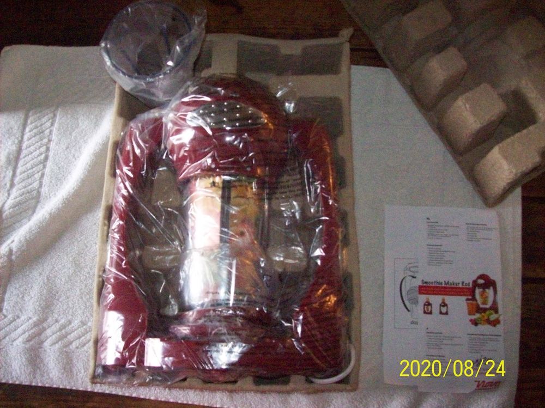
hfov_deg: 51.4
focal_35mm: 36
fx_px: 567
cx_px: 272
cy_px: 204
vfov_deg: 39.6
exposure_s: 1/128
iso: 800
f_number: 2.7
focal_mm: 6
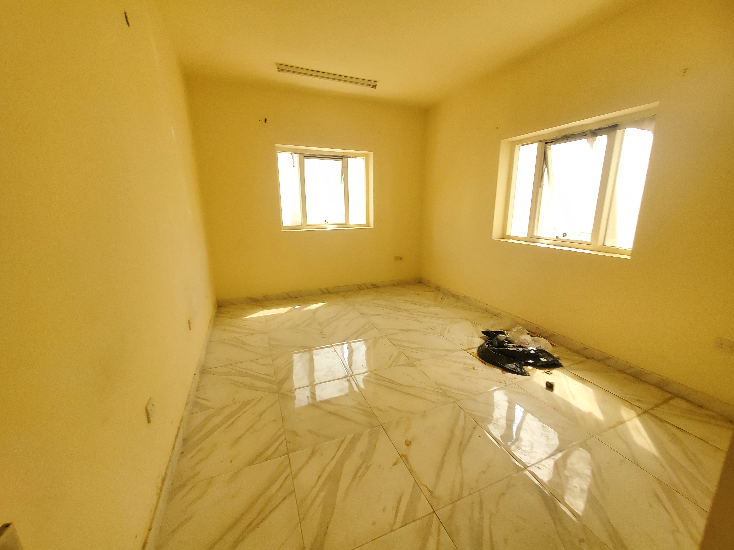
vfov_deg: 89.9
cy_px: 275
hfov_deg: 106.2
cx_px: 367
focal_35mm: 13
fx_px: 276
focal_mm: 1.8
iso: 80
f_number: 2.2
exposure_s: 1/120
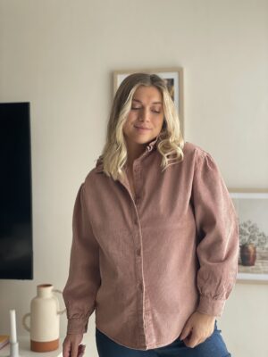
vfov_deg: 36.8
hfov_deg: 28.0
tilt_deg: +0.1
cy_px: 178
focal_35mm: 52
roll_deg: +1.1
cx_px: 134
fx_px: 537
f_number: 2
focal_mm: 6
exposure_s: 1/461
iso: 32
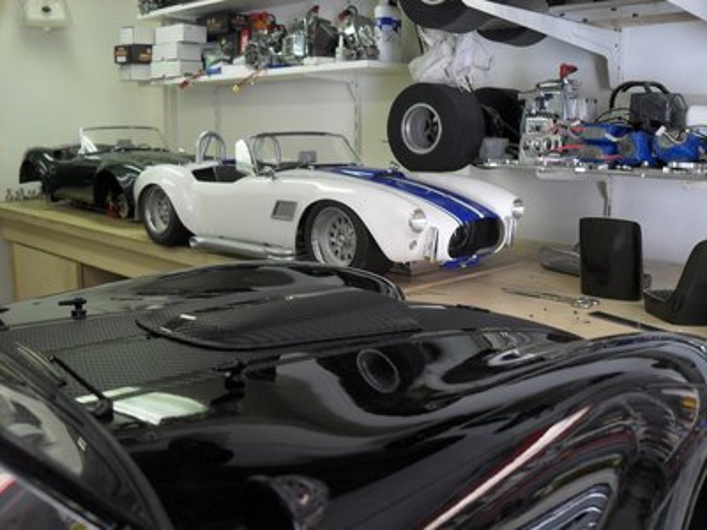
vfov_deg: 40.7
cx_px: 354
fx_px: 715
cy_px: 265
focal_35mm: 35
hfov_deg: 52.6
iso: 100
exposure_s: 1/45
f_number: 2.8
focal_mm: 6.2
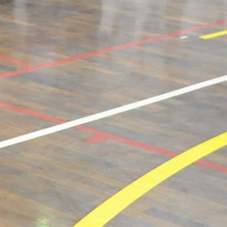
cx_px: -210
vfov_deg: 11.7
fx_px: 1076
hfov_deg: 11.1
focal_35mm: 145
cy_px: -71
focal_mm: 22
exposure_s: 1/60
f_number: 5
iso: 3200
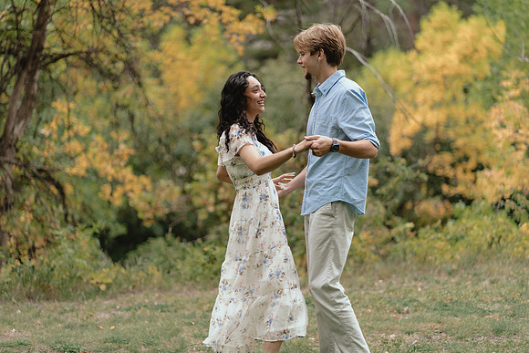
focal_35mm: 85
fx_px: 1249
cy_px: 176
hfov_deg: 23.9
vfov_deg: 16.1
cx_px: 264
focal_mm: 85
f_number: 1.8
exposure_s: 1/400
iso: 400
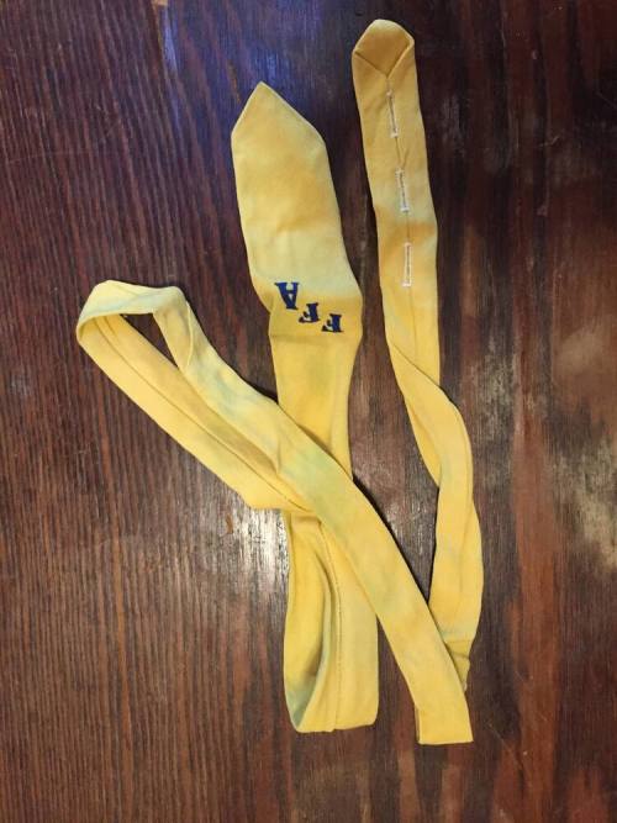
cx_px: 308
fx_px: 689
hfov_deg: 48.2
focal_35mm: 29
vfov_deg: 61.7
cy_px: 412
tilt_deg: -85.2
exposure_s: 1/30
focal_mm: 4.15
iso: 250
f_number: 2.2
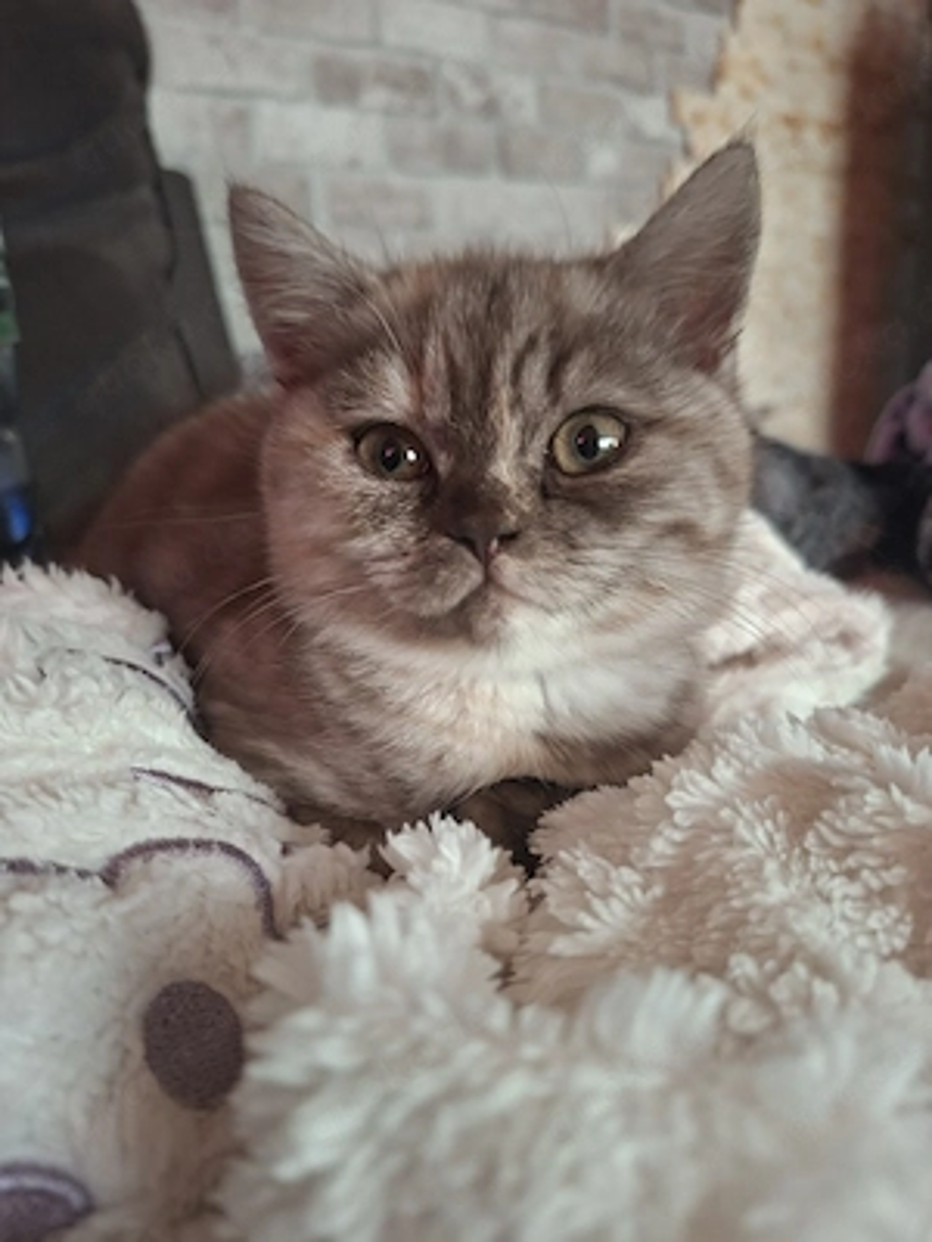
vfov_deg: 73.9
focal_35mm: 23
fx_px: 826
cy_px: 621
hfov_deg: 58.9
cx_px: 466
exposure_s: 1/25
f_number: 1.8
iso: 500
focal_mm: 5.54
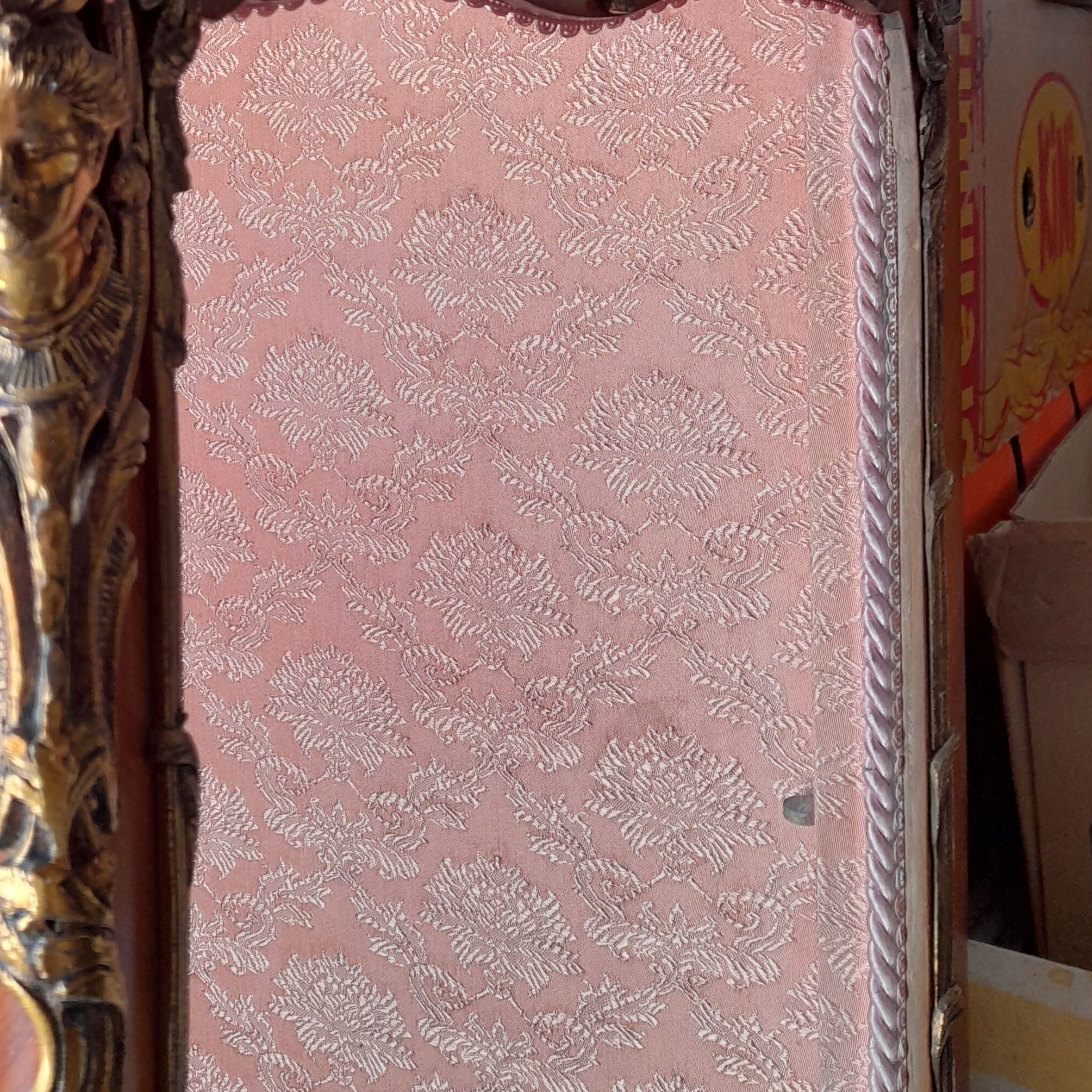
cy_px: 82
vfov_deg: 35.7
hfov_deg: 38.0
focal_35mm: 44
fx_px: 1570
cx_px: 375
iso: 125
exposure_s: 1/60
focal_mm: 4.6
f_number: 2
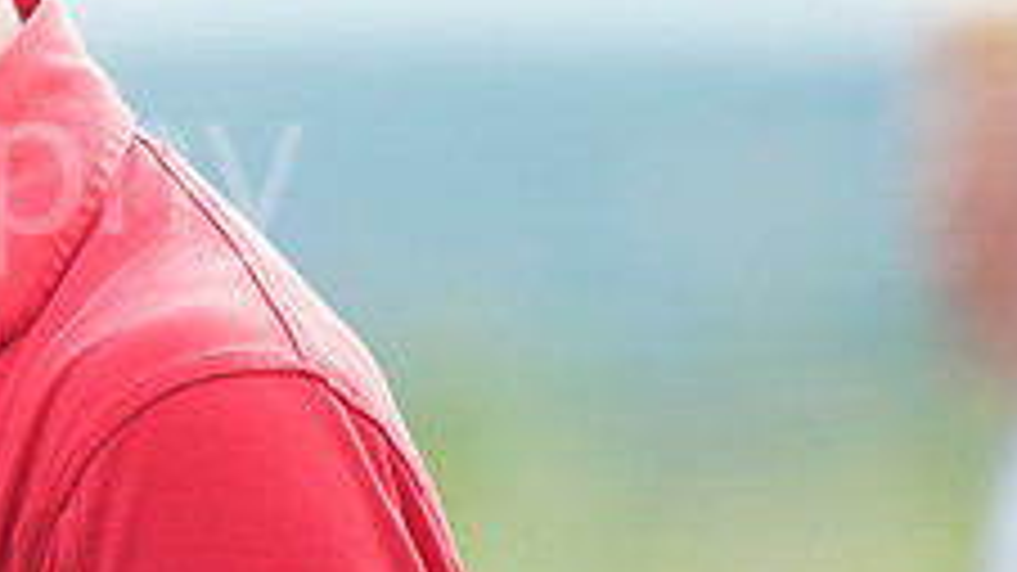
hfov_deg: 1.3
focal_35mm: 1615
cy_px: -50
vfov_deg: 0.8
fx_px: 43541
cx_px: -266
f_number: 5.6
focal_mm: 600
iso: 800
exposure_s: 1/800
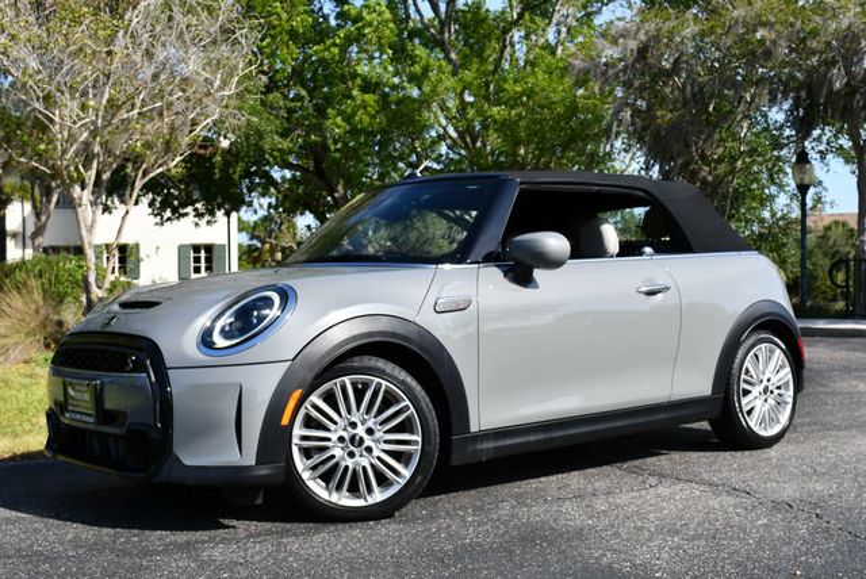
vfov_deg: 28.1
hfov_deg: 41.1
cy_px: 290
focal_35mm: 48
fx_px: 1156
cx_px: 433
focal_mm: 24
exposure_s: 1/250
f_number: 8
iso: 125
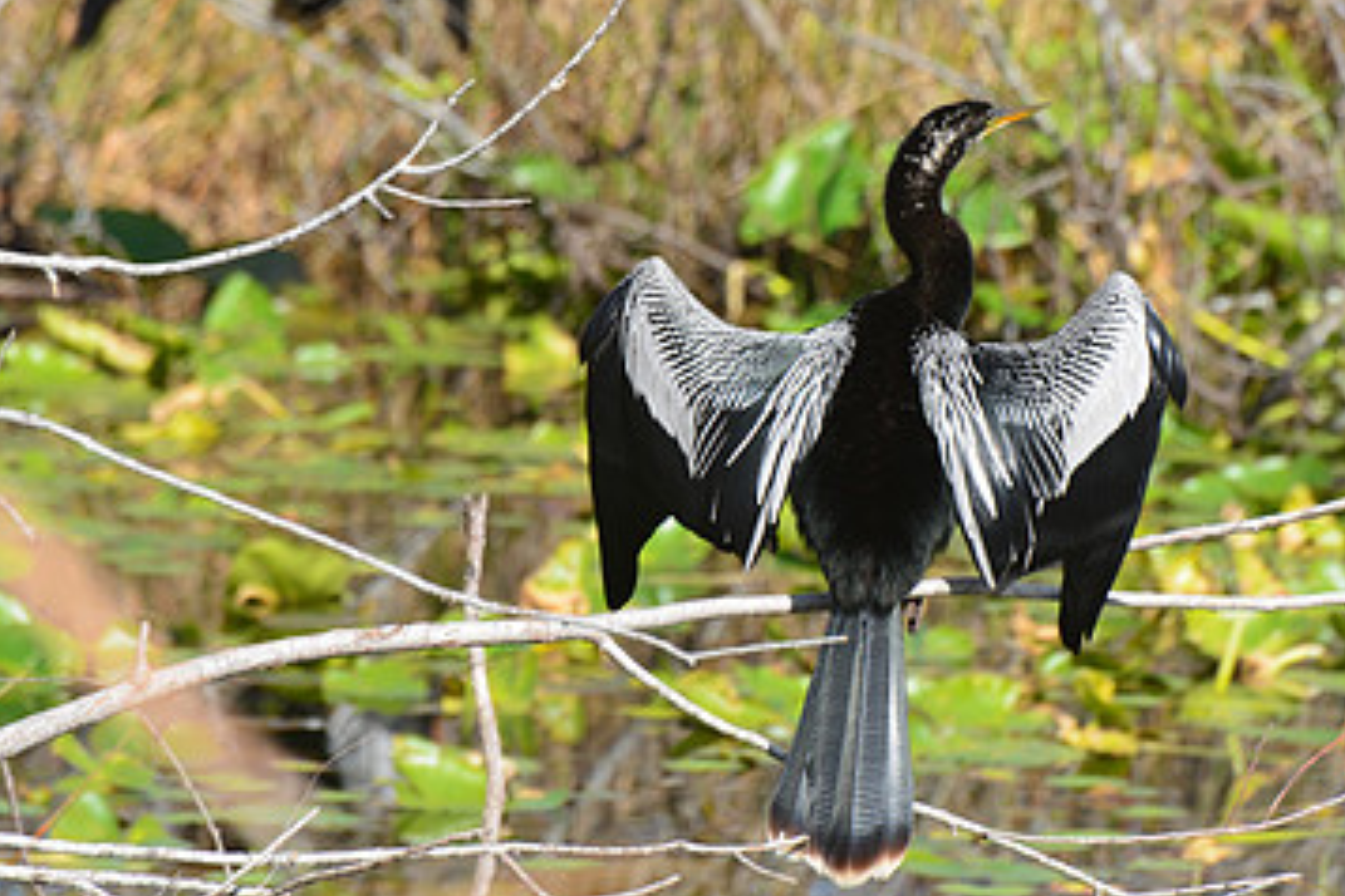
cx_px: 908
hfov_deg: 4.2
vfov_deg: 2.8
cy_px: 299
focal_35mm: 487
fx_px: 18193
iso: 160
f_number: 11
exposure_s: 1/125
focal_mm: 300
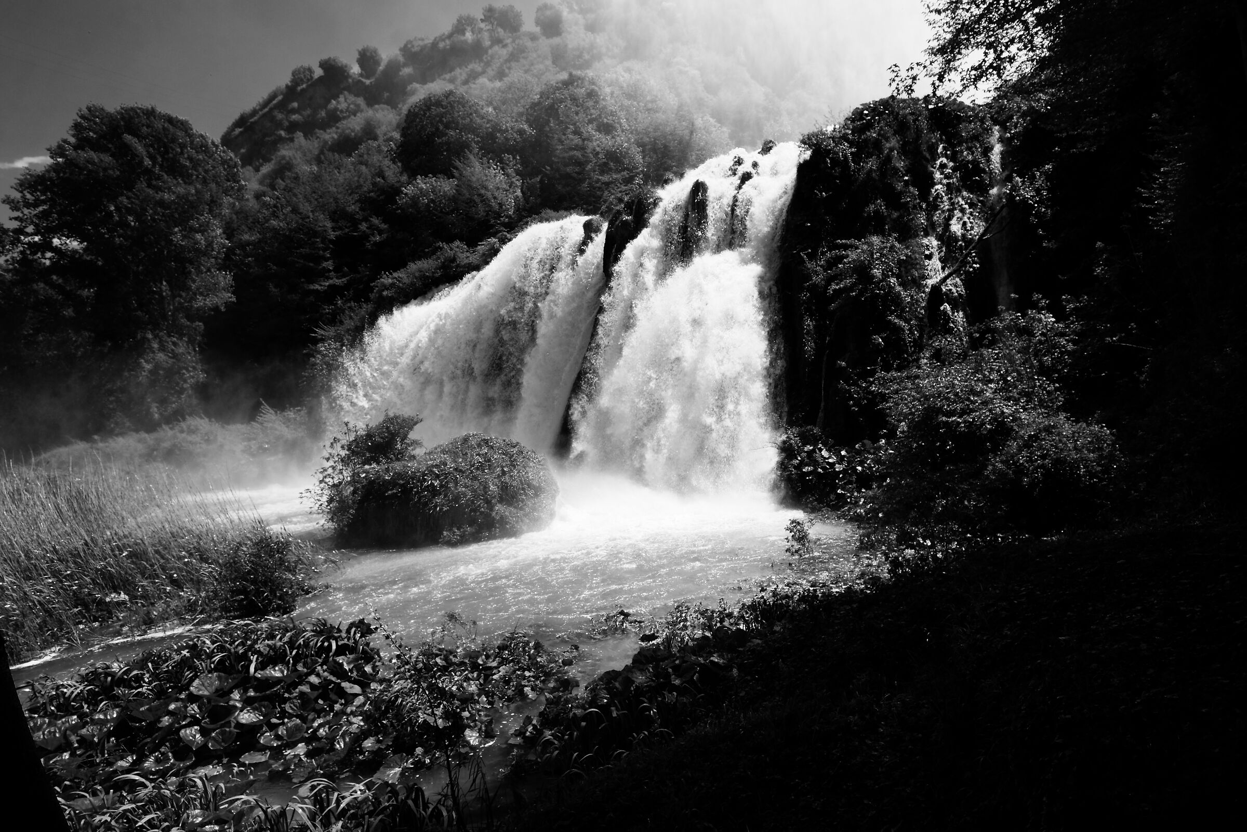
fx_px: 762
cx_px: 624
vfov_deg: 57.2
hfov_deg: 78.6
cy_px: 416
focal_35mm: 22
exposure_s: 1/350
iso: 400
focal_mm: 14.5
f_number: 10
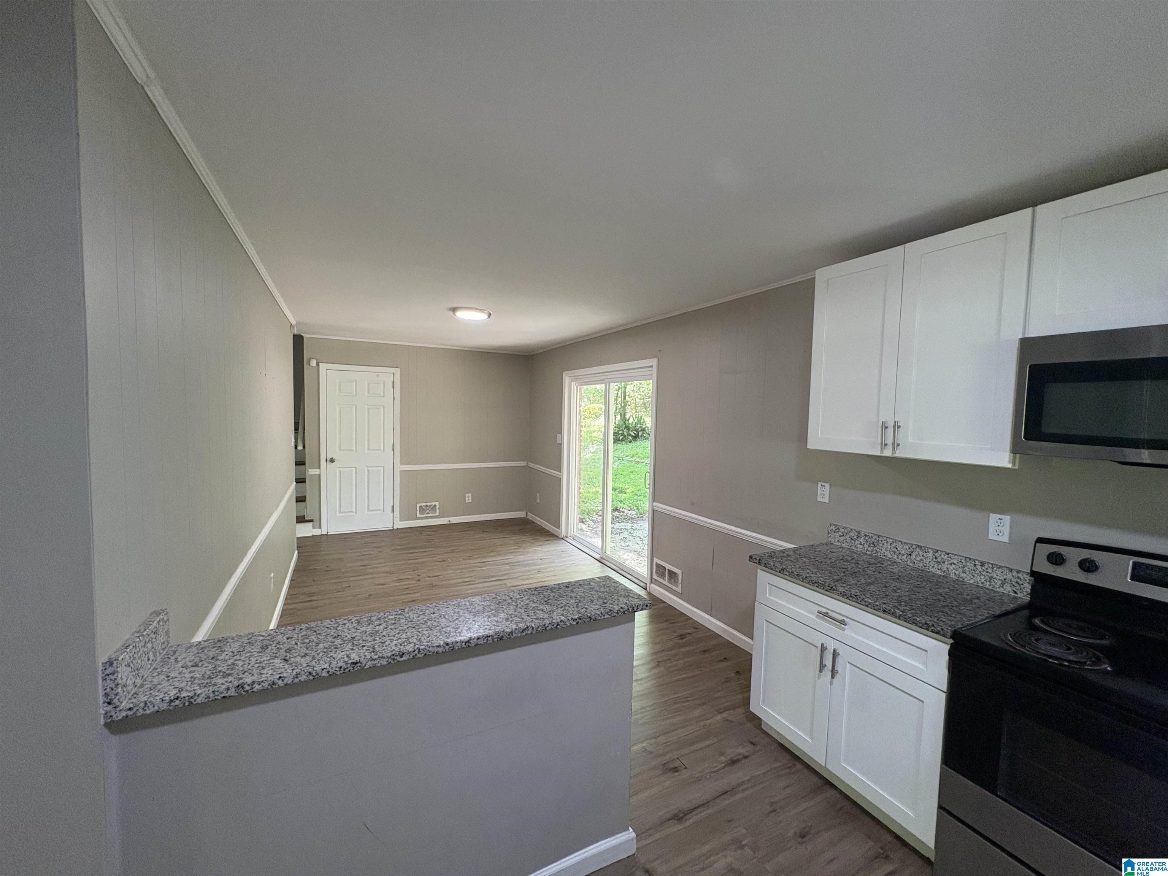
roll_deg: -1.5
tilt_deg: -2.3
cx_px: 584
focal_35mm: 14
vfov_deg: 85.7
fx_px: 472
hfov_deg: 102.1
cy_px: 438
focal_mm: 2.22
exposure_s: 1/120
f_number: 2.2
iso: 320
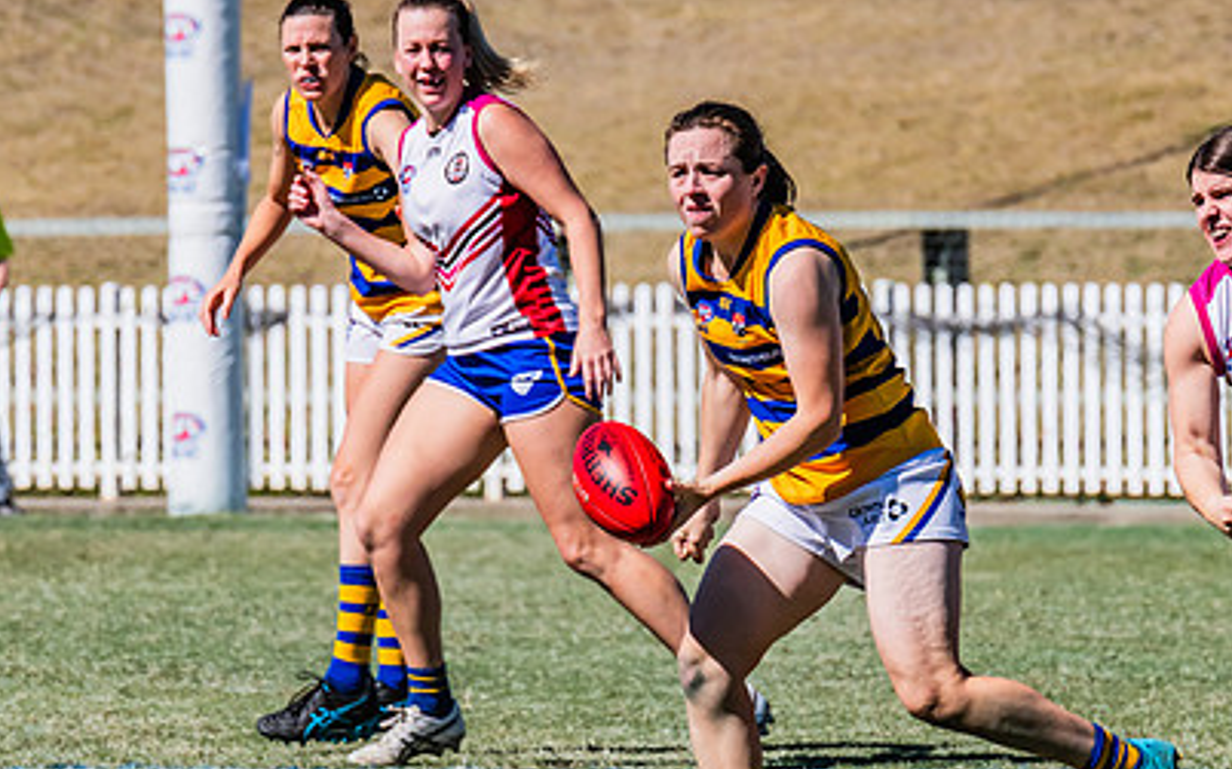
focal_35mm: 700
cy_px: 590
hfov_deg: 3.0
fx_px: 23497
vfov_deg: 1.9
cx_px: 515
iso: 800
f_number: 13
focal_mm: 420
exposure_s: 1/1600
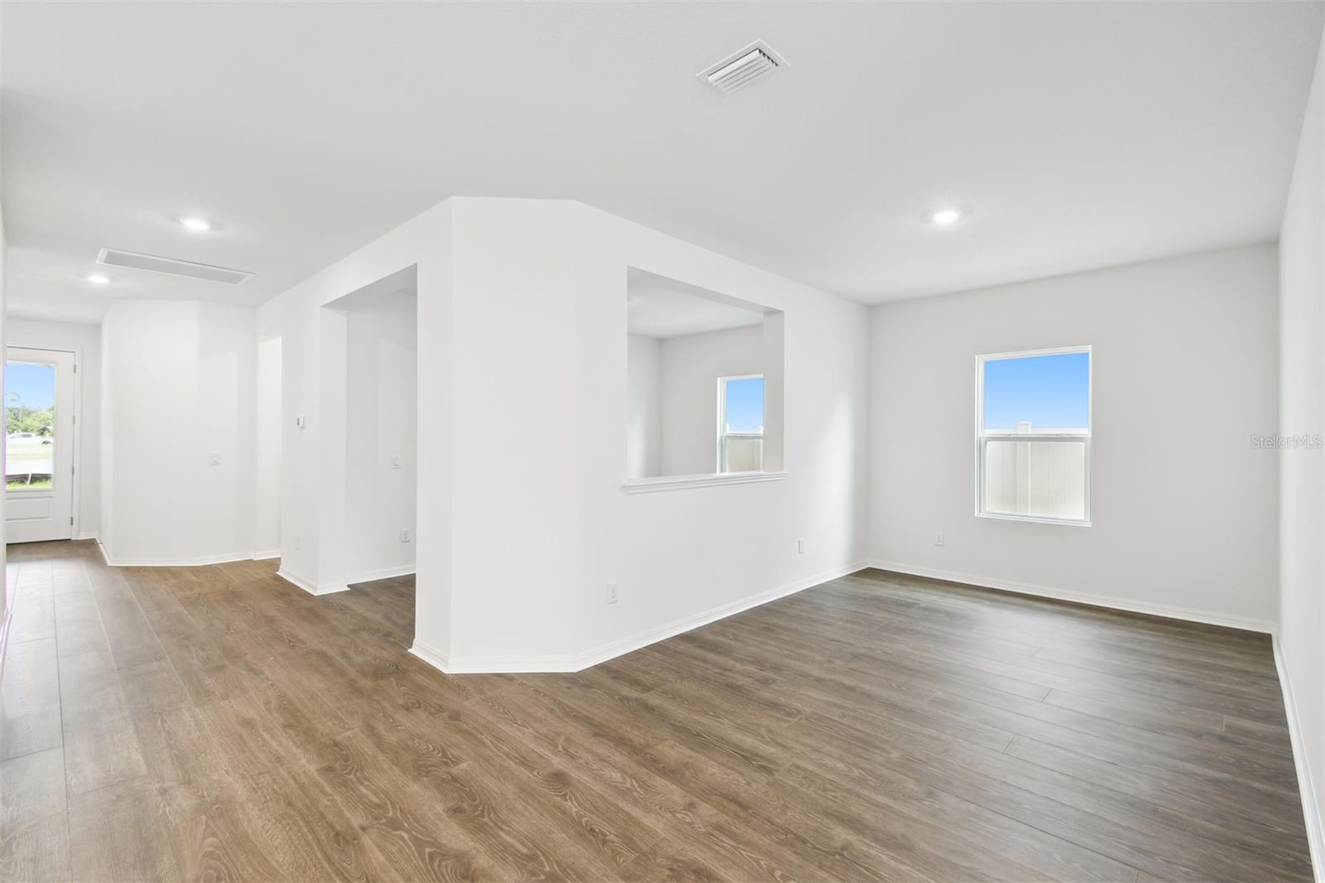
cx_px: 662
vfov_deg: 77.3
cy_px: 442
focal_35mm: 15
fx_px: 552
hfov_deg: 100.4
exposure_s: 1/13
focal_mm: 10
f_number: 7.1
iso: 100
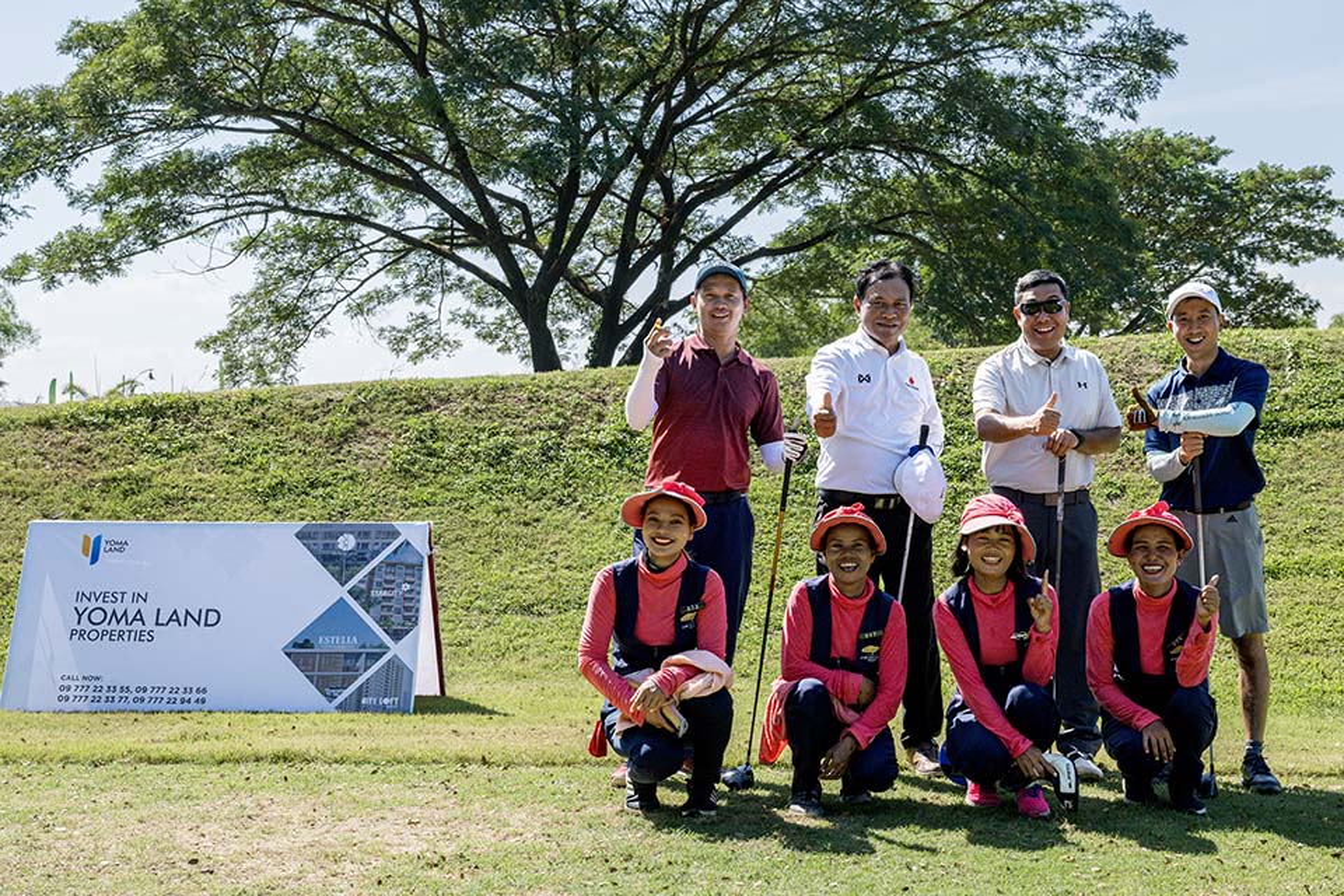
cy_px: 448
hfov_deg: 46.4
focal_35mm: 42
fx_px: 1568
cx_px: 672
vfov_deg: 31.9
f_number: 8
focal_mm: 42
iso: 320
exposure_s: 1/640
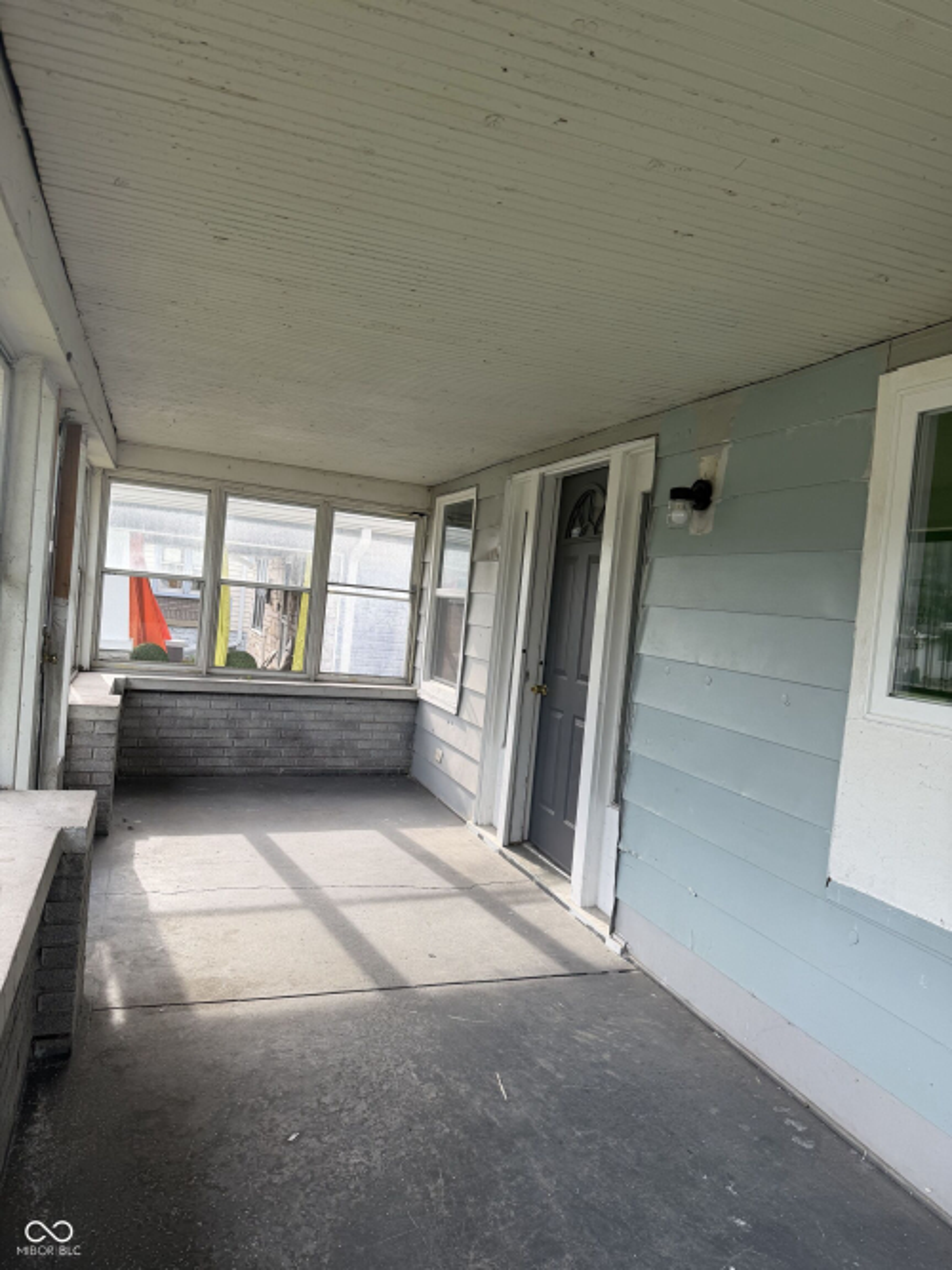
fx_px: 880
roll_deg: -6.0
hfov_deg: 56.8
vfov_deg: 71.6
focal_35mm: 24
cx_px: 476
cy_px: 635
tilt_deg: -2.9
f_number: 1.78
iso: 80
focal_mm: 6.76
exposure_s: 1/510
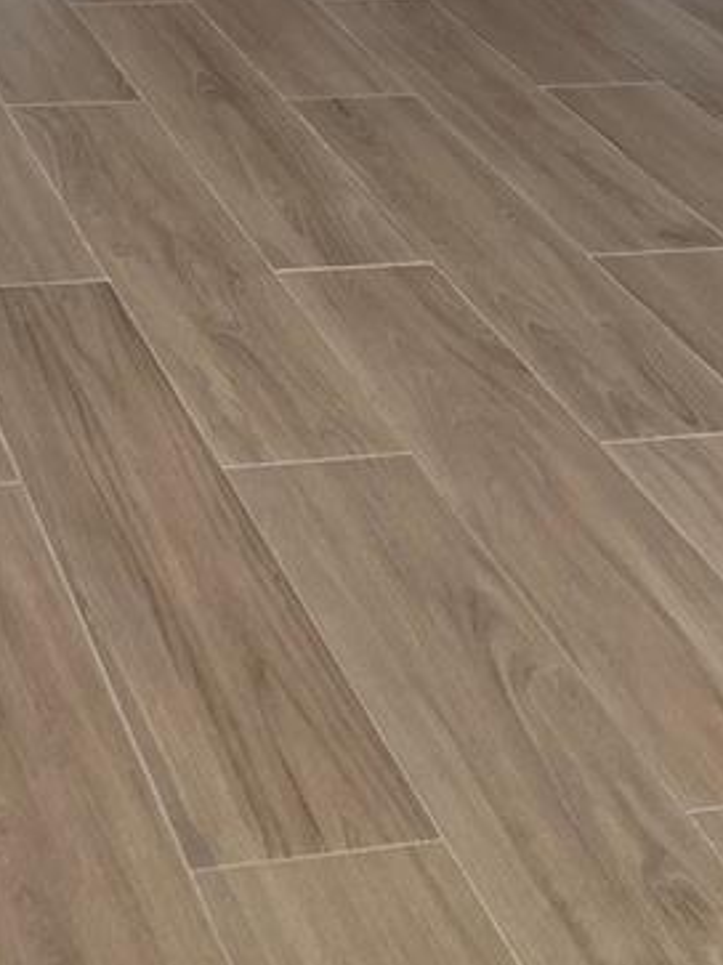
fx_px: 2396
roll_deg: -3.6
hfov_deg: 17.1
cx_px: 202
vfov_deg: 22.0
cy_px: 29
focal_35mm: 86
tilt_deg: -17.8
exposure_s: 1/103
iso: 125
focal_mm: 4.25
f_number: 1.8
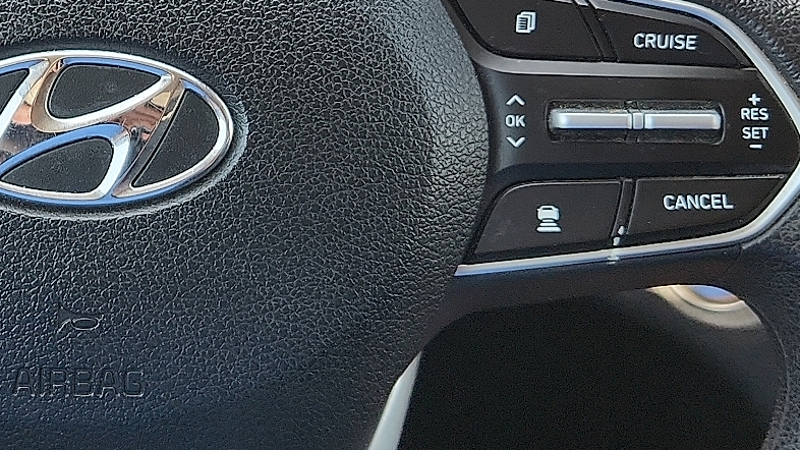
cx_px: 78
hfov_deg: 37.8
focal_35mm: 51
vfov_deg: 23.1
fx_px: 1082
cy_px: 87
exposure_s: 1/59.2
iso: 57
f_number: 1.8
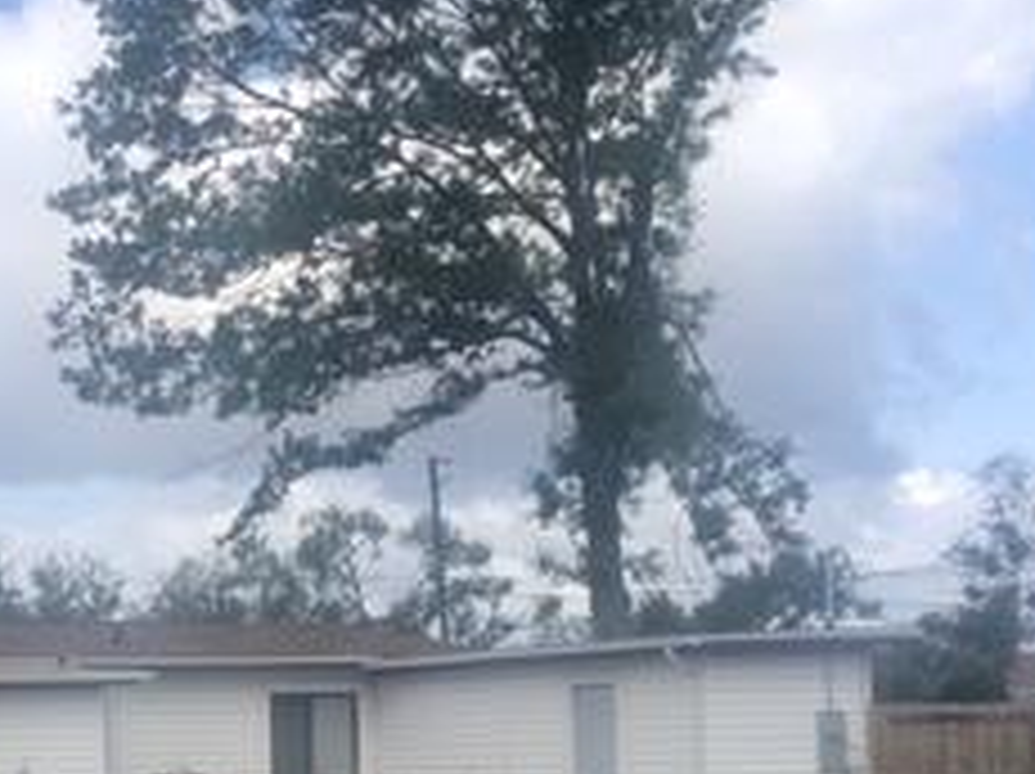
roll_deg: +2.3
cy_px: 828
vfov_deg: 18.2
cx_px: 94
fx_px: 2330
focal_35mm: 78
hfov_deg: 24.3
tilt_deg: -0.2
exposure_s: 1/1656
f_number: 1.8
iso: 20
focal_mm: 3.99
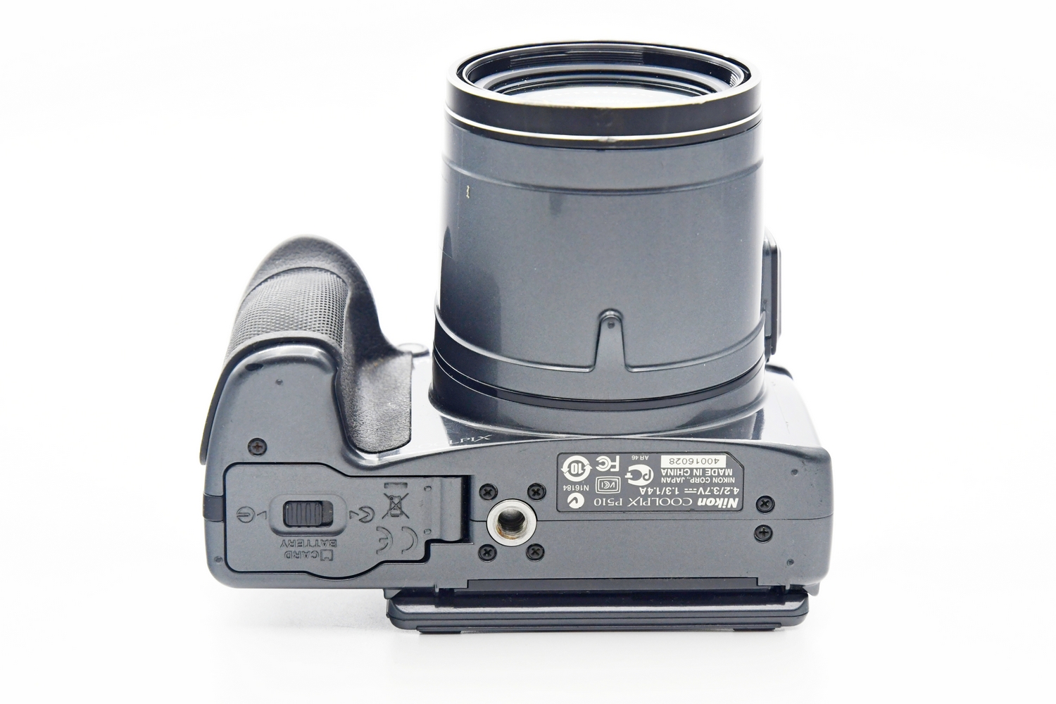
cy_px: 352
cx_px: 528
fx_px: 2904
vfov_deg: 13.8
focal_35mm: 99
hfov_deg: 20.6
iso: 1250
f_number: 8
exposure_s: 1/125
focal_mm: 66
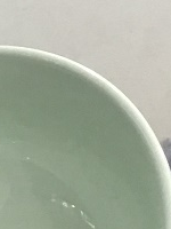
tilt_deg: -13.7
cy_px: 117
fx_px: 1225
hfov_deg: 7.9
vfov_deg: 10.6
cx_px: -19
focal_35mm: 186
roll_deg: +1.0
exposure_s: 1/33
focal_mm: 3.3
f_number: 2.4
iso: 100
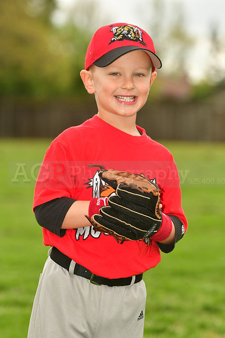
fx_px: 2178
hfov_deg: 5.9
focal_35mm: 232
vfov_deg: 8.9
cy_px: 169
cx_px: 112
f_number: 5
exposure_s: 1/500
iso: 200
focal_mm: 155
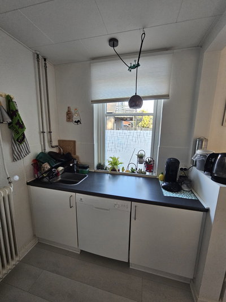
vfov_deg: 106.2
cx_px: 113
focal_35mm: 13
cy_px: 151
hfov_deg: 89.9
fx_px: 113
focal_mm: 2.2
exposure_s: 1/50
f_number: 2.2
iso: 250
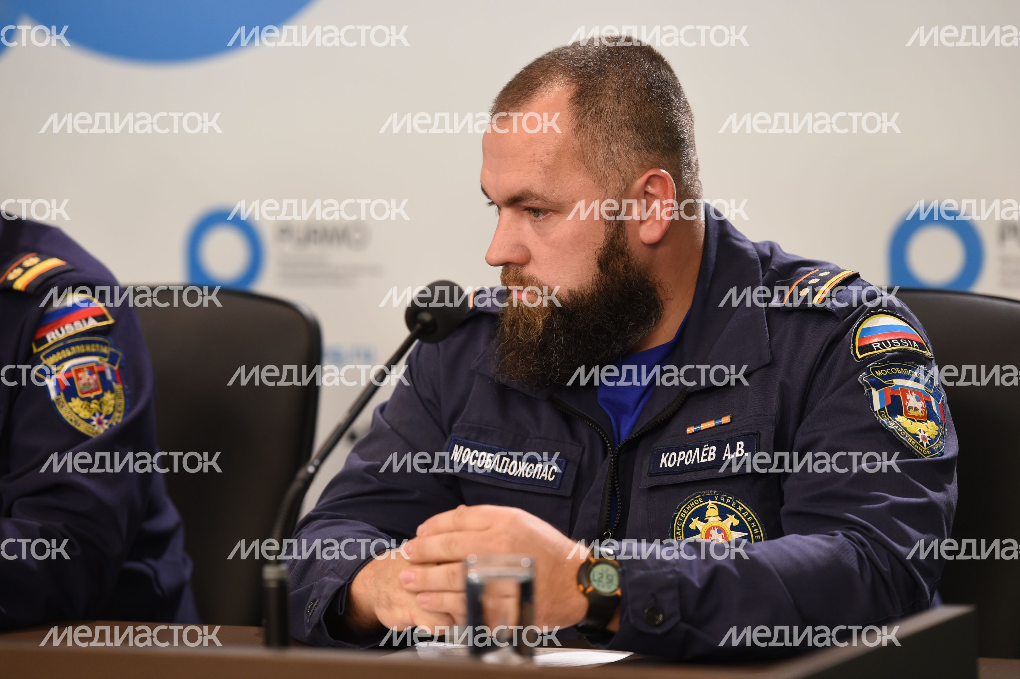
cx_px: 510
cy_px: 340
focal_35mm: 145
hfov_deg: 14.2
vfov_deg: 9.5
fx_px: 4106
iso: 1600
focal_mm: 145
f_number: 3.5
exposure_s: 1/250
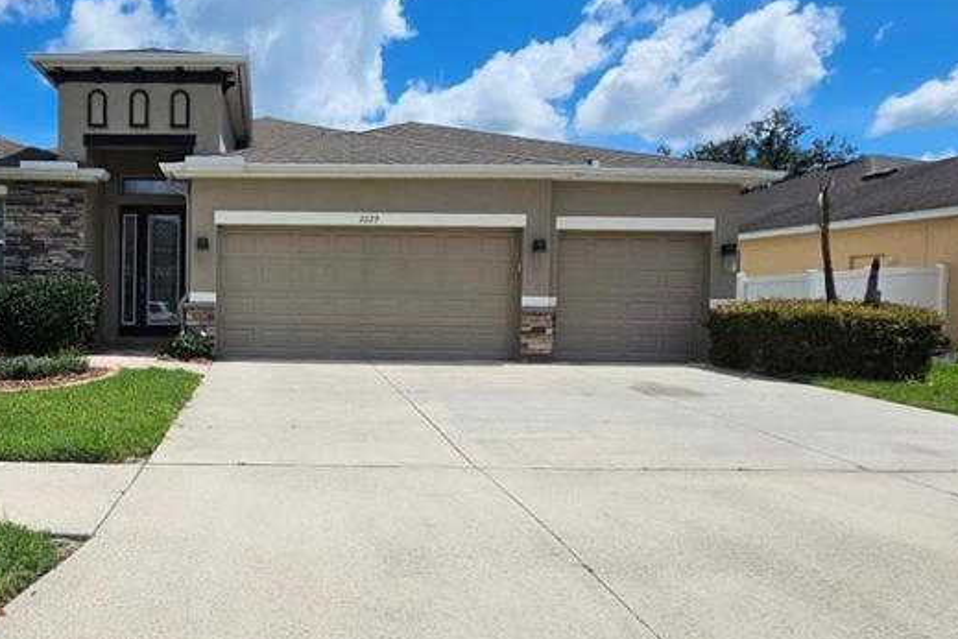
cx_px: 242
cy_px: 327
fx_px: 665
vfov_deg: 51.3
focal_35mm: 25
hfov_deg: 67.1
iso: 50
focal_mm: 2.2
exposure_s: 1/5758
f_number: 2.2
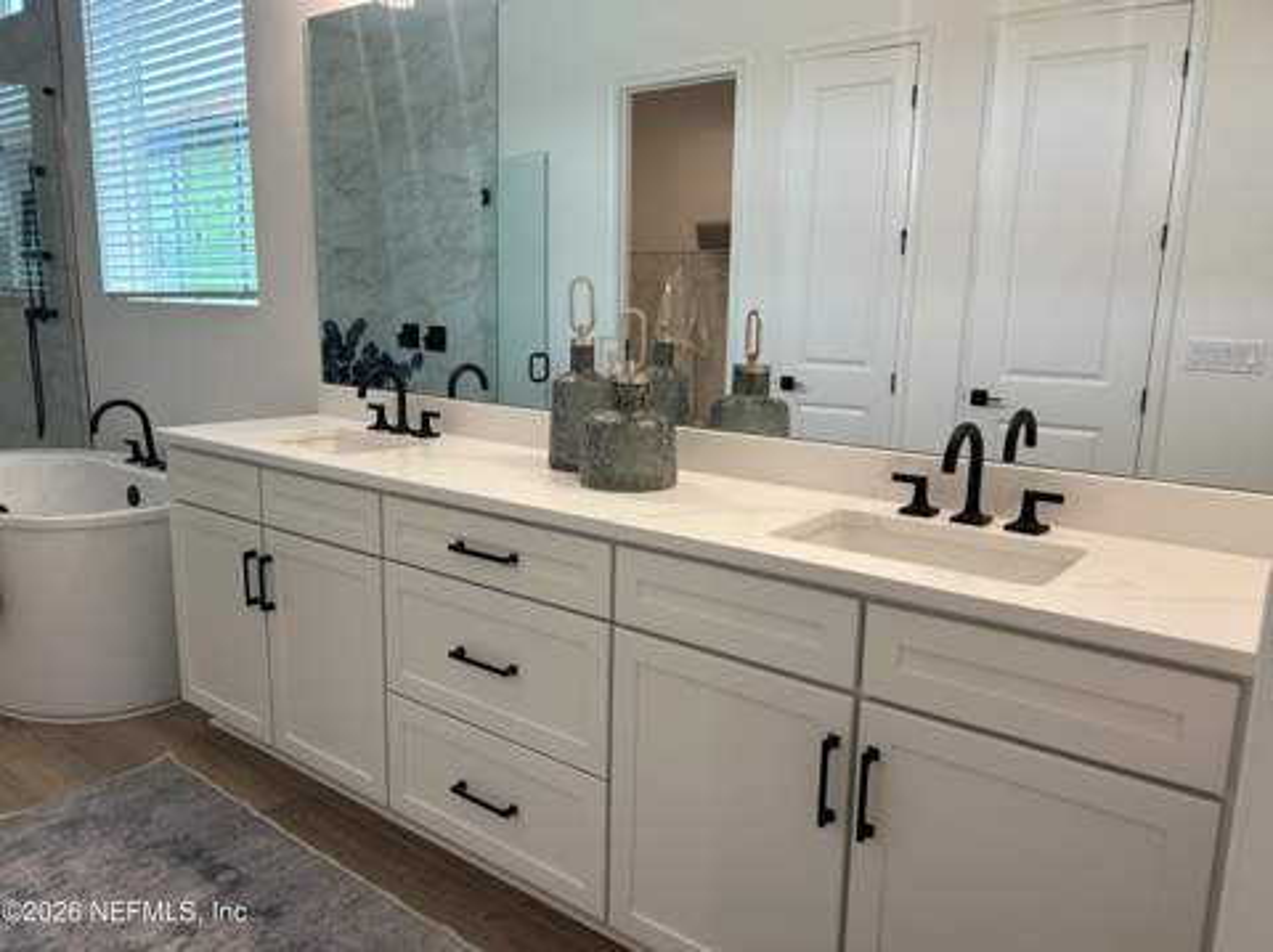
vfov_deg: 53.0
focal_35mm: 26
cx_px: 636
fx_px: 955
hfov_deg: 67.4
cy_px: 476
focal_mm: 5.7
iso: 64
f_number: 1.5
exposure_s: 1/120
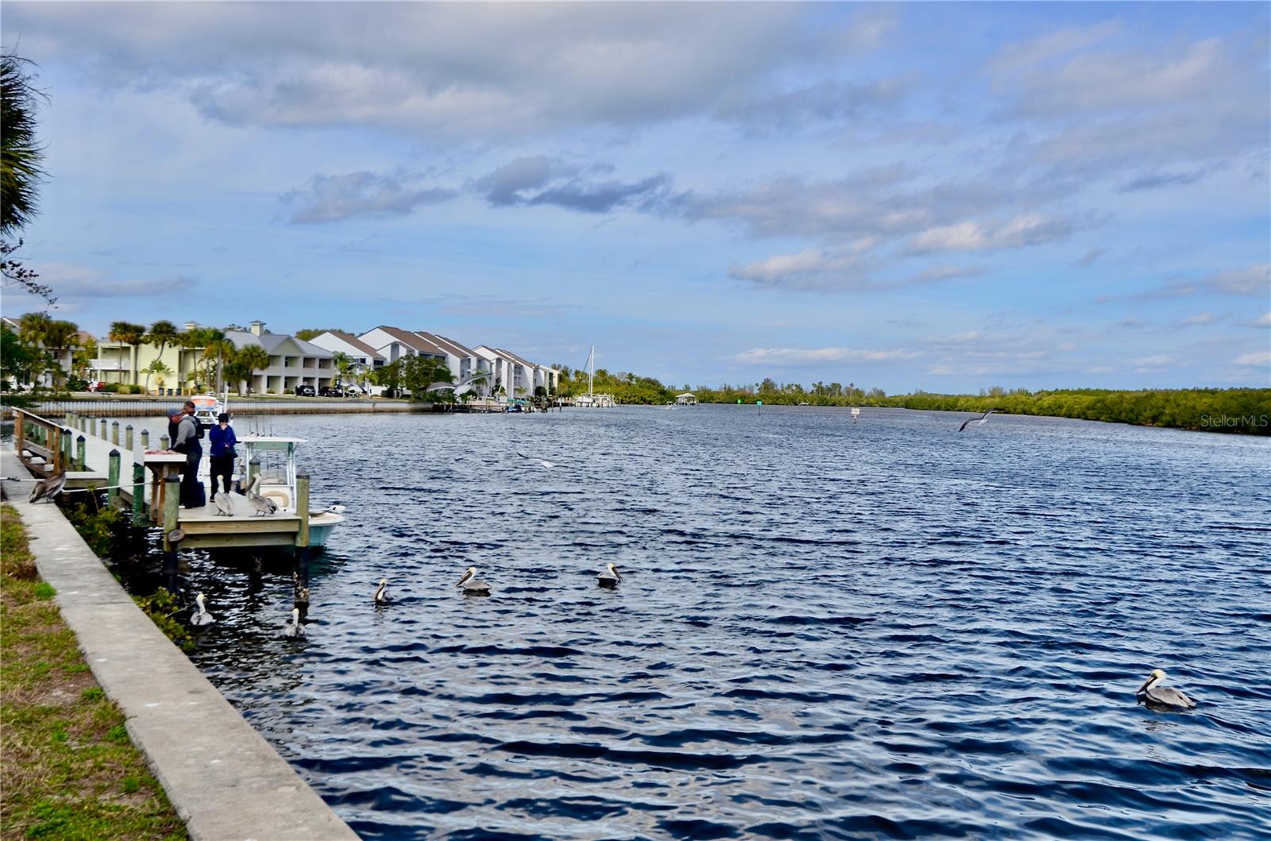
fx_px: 1268
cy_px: 420
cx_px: 636
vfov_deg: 36.7
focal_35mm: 36
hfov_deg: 53.2
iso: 100
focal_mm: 24
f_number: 9
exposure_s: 1/320
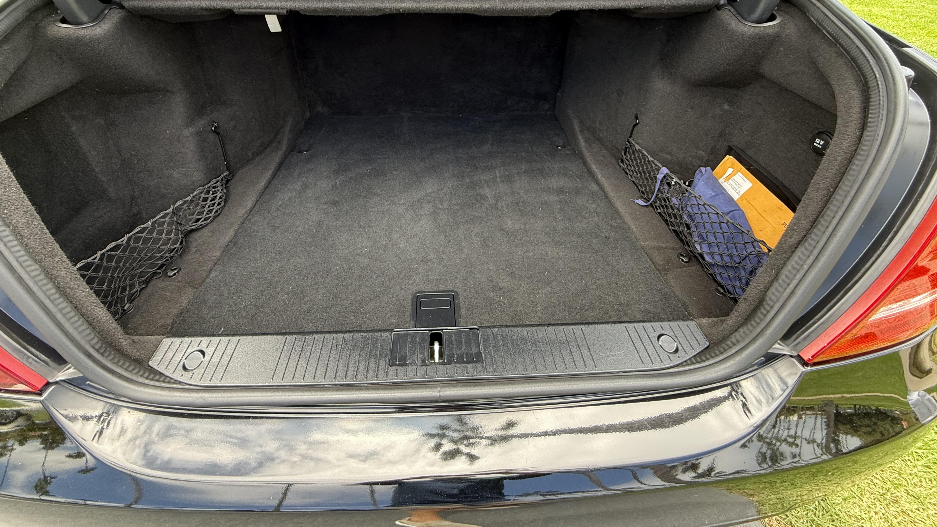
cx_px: 454
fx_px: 398
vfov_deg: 65.1
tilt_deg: -33.7
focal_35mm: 16
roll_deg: +4.0
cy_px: 171
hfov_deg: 99.3
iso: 200
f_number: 2.2
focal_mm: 2.22
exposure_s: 1/99
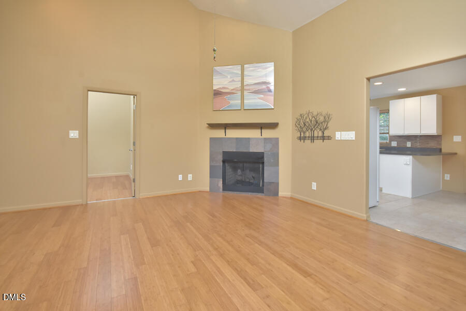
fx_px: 214
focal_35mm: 16
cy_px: 156
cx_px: 233
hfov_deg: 95.0
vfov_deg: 72.1
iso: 400
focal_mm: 11
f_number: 6.3
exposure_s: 1/80
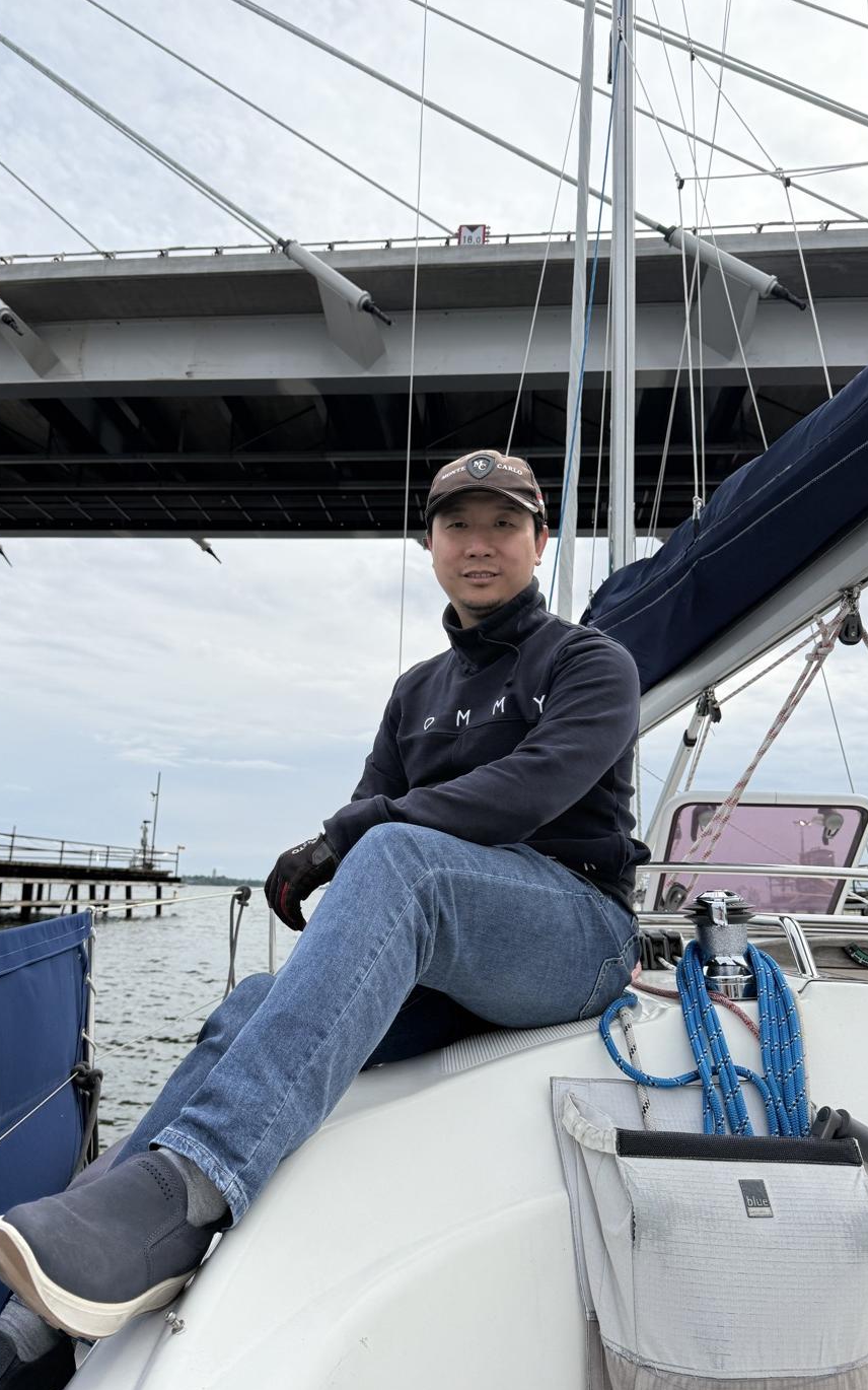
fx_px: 984
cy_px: 708
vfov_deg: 70.4
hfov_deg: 47.4
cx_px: 371
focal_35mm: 26
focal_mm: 6.76
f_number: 1.78
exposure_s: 1/7353
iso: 100
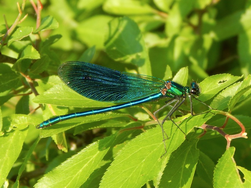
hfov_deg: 5.2
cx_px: 126
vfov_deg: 3.9
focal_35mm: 384
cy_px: 94
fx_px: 2785
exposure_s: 1/160
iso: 125
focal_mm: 69
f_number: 5.7
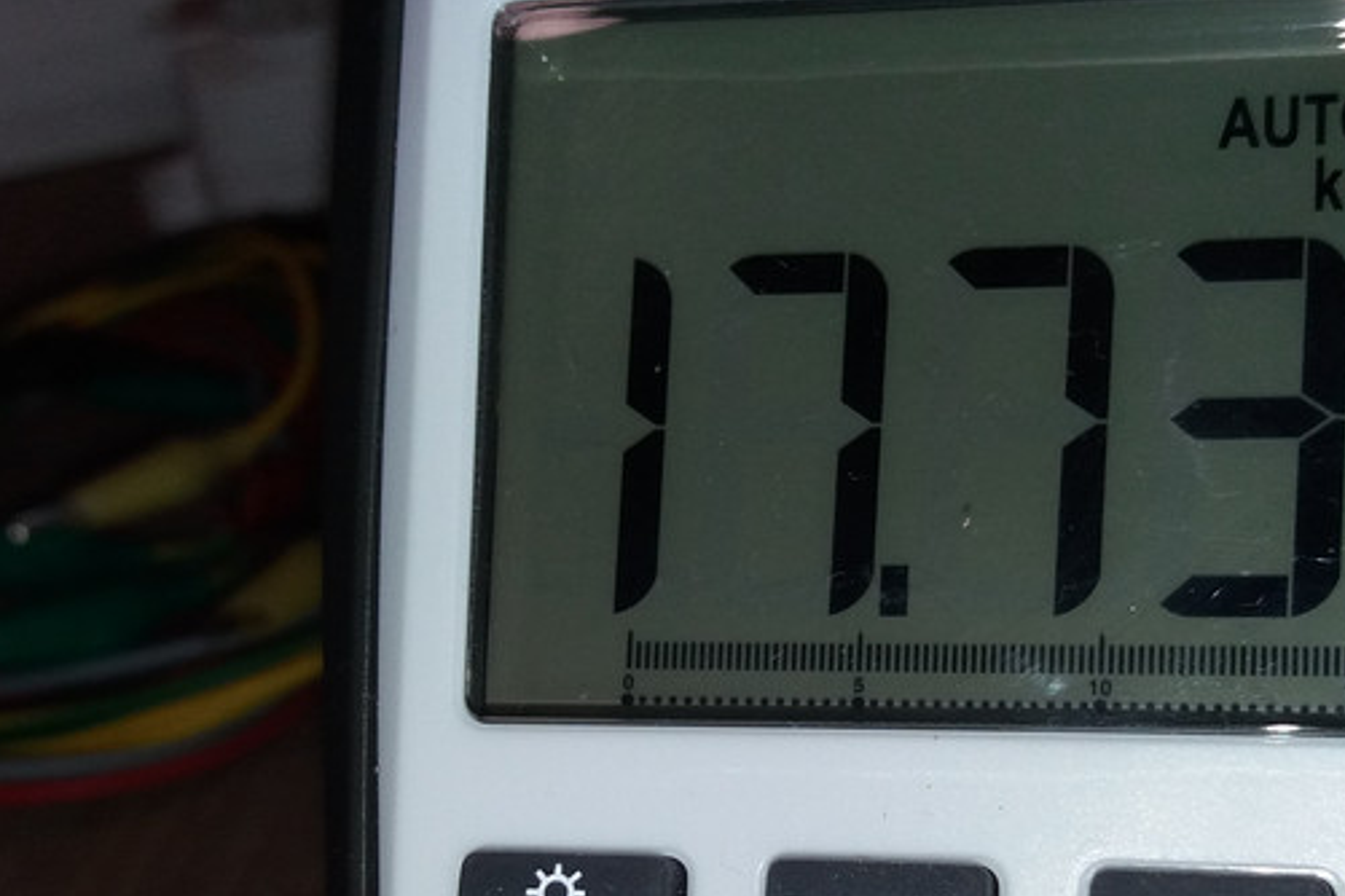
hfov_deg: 32.3
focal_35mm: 62
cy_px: 748
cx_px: 799
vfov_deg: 21.6
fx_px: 2316
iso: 64
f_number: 1.9
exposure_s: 1/420
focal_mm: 3.7
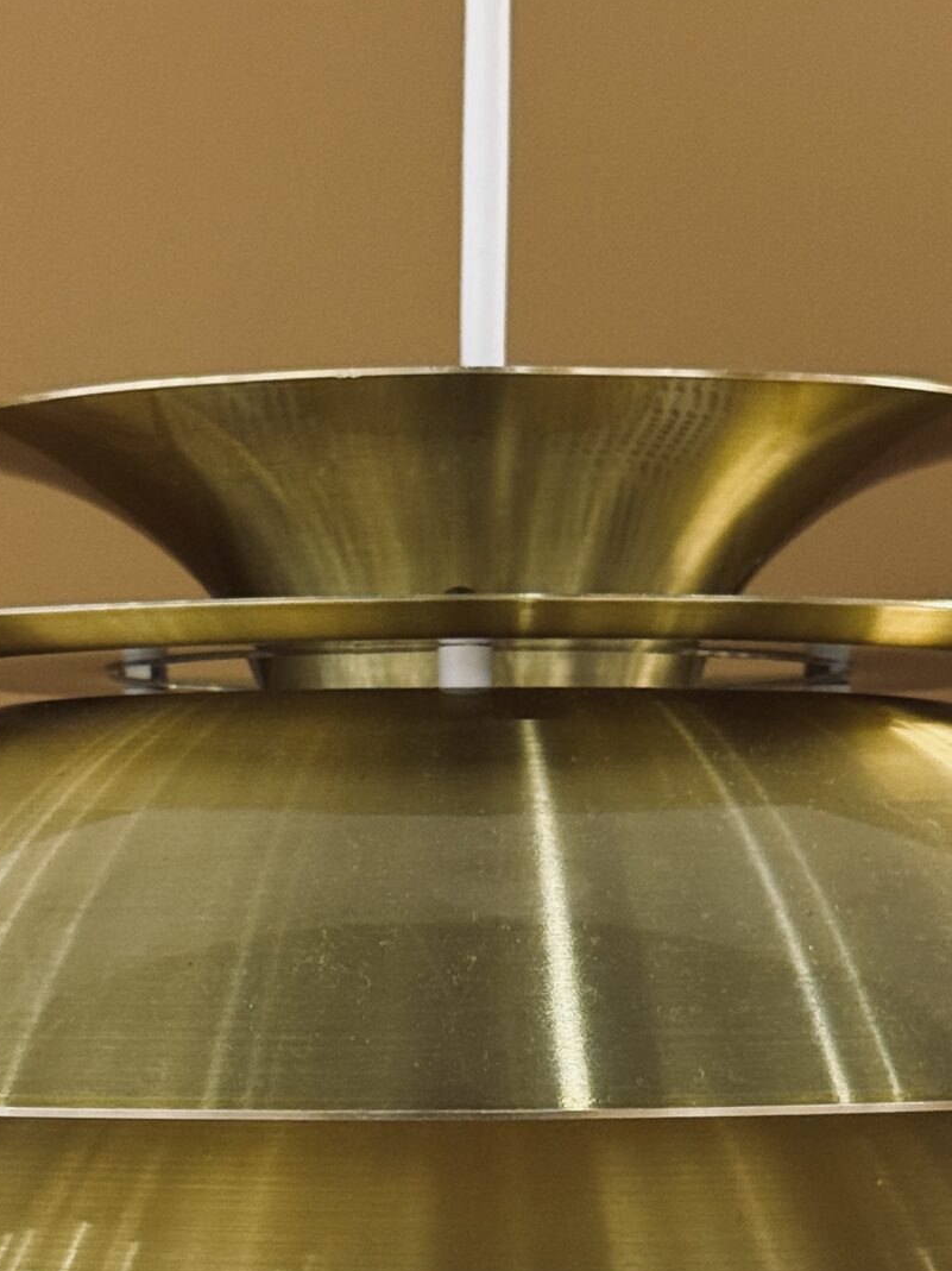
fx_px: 4219
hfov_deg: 12.9
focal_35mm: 115
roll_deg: -1.1
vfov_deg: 17.1
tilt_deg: +0.7
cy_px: 907
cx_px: 439
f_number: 1.78
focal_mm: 6.76
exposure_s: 1/100
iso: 320
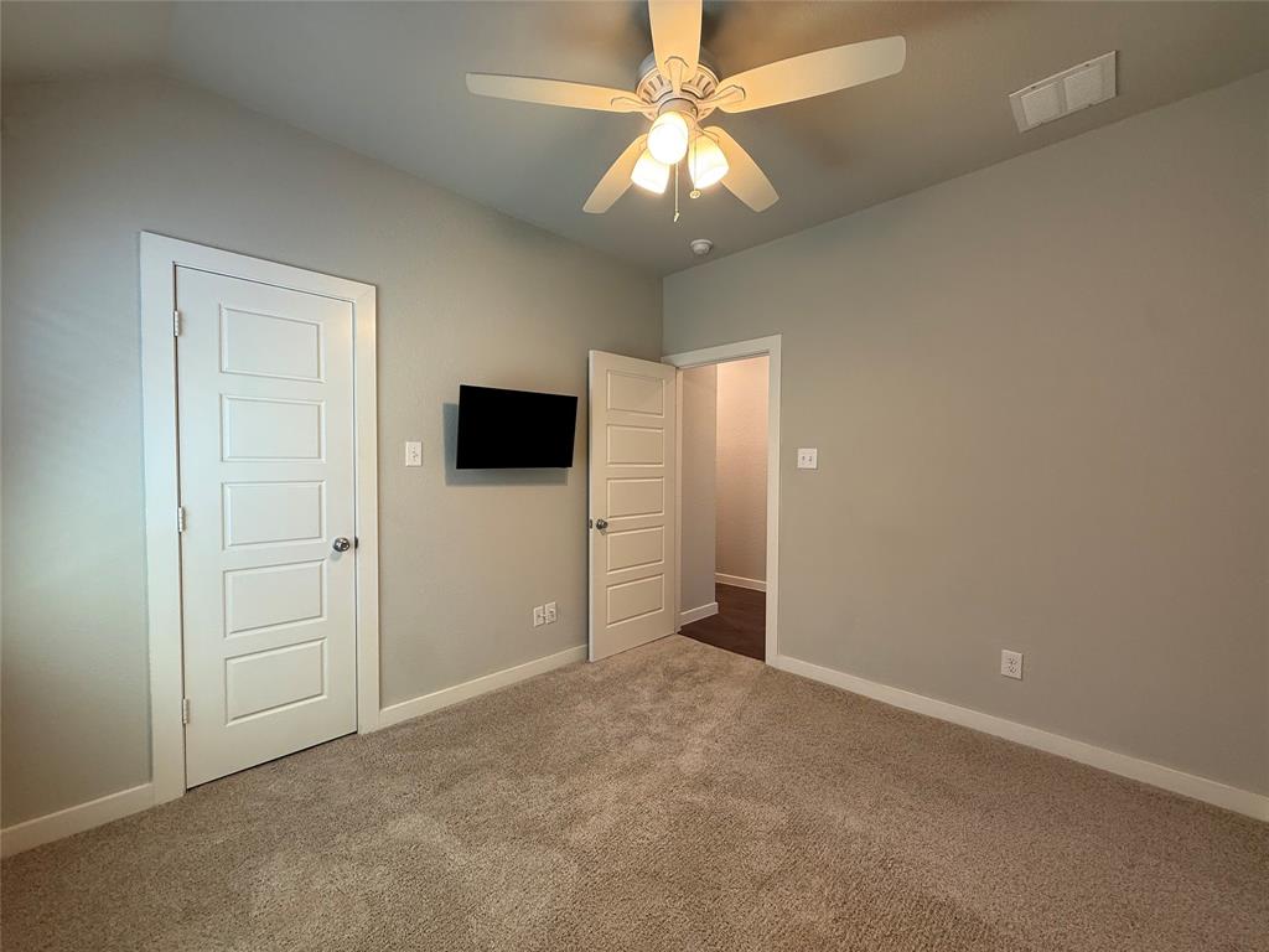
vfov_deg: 85.7
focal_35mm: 14
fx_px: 513
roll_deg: -0.5
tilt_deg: -1.7
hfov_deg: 102.1
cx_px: 634
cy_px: 476
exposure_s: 1/60
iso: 200
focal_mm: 2.22
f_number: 2.2
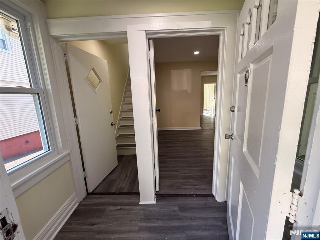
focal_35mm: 14
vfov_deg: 85.7
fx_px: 129
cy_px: 120
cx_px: 160
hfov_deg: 102.1
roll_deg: +1.9
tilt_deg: -11.0
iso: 64
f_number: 2.2
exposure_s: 1/99
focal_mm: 2.22
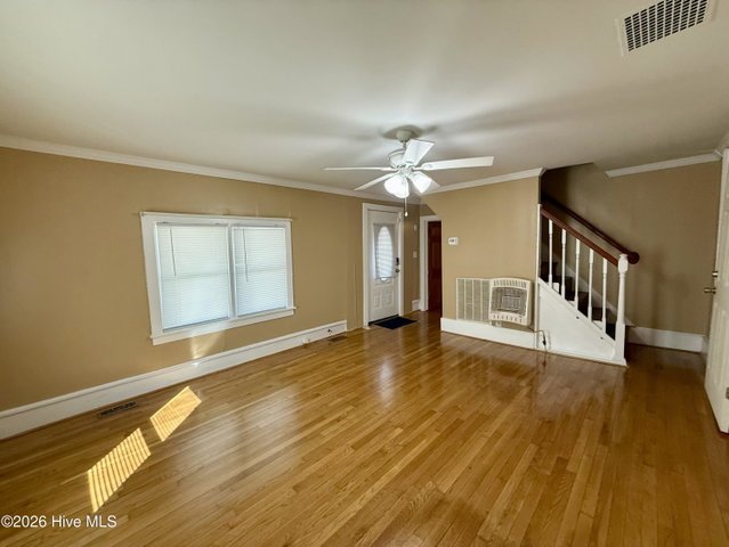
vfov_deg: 85.7
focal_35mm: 14
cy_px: 274
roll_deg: +3.1
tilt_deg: -3.7
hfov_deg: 102.0
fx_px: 295
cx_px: 364
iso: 250
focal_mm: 2.22
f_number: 2.2
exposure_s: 1/120
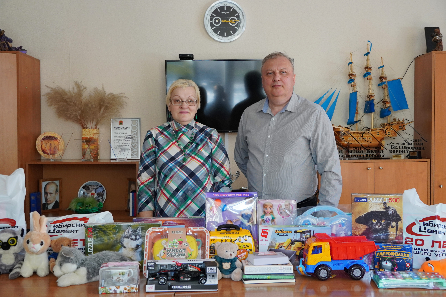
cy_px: 148
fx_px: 558
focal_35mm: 45
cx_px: 223
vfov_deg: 29.9
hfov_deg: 43.6
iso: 1000
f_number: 4.5
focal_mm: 30
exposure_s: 1/160
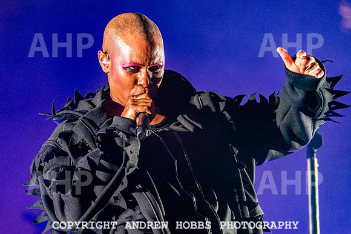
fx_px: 1761
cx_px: 145
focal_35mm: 181
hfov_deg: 11.4
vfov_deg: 7.6
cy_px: 99
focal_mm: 150
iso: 8000
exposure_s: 1/500
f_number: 3.2
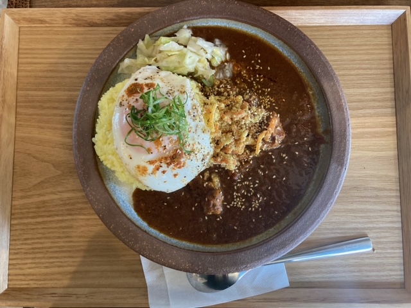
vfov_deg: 49.7
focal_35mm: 28
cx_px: 206
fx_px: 332
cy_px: 154
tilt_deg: -84.9
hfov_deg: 63.4
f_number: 1.8
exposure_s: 1/60
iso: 125
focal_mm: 3.99
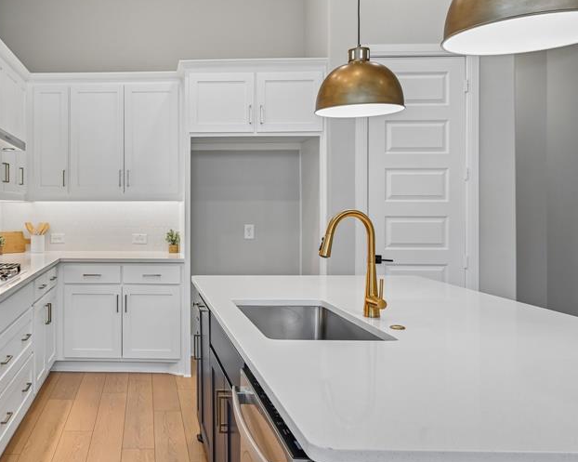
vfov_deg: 43.3
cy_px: 204
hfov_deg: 49.5
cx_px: 110
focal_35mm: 34
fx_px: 581
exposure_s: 1/50
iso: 400
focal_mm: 22
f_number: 8
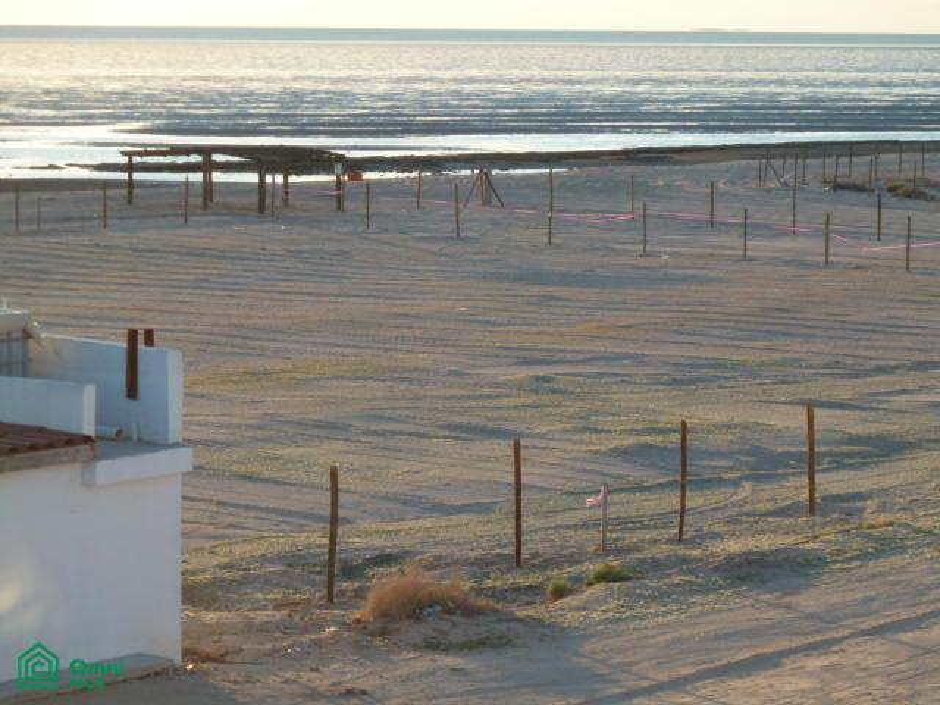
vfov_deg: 10.8
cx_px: 470
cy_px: 352
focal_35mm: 137
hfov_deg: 14.4
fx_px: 3720
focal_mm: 22.5
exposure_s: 1/125
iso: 80
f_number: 4.5
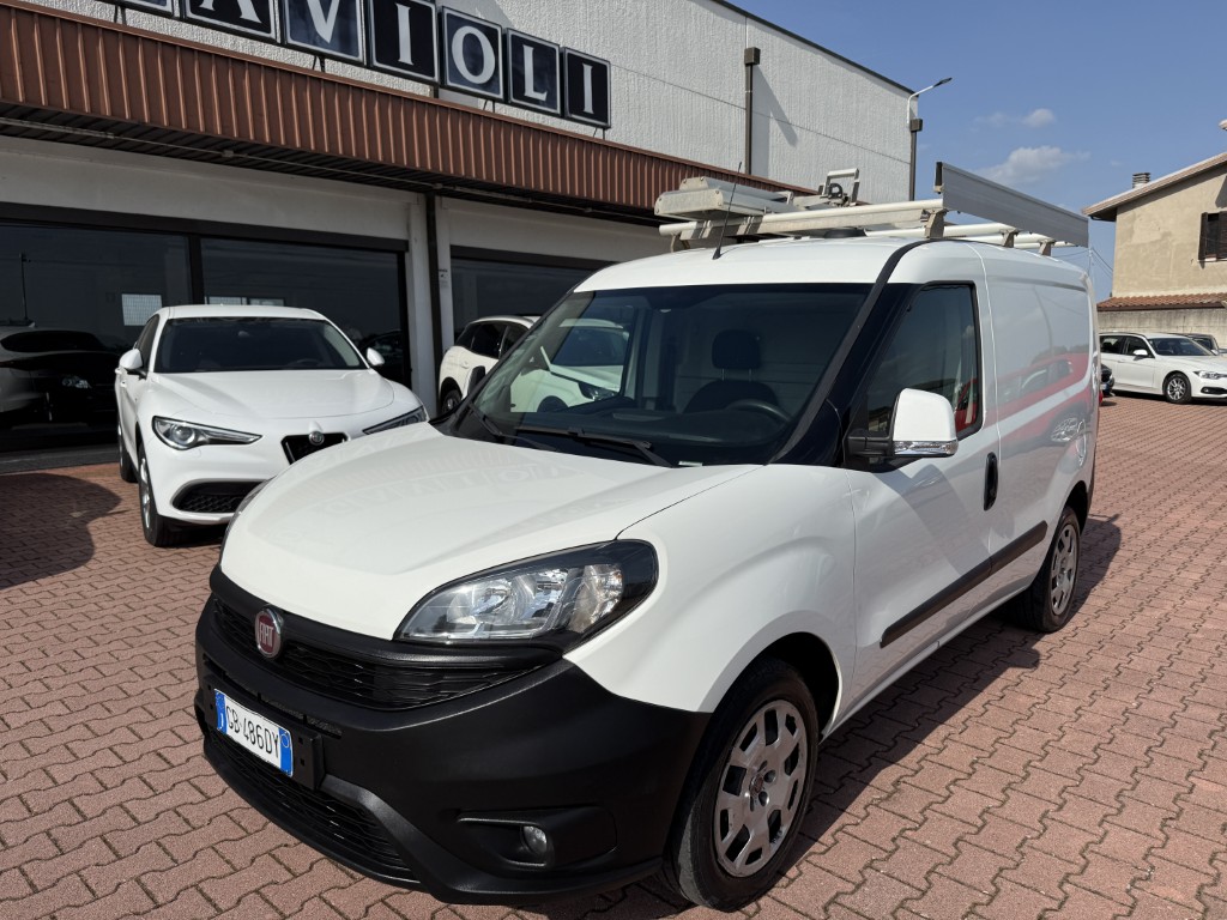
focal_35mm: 24
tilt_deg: -6.9
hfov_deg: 71.6
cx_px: 614
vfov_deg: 56.8
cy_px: 460
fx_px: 851
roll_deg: +1.1
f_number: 1.78
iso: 80
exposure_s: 1/10309
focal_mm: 6.76
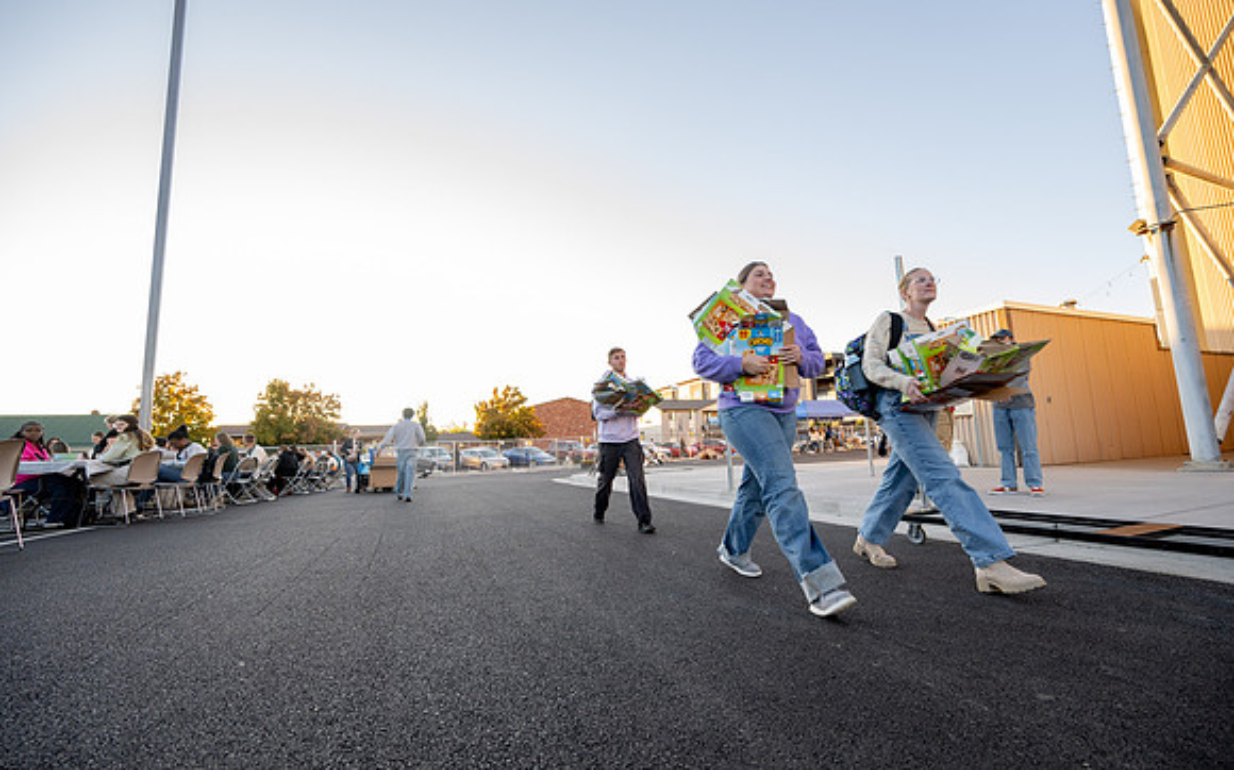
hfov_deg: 104.3
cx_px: 617
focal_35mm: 14
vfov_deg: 77.5
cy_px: 391
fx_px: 480
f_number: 5
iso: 640
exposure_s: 1/200
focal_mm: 14
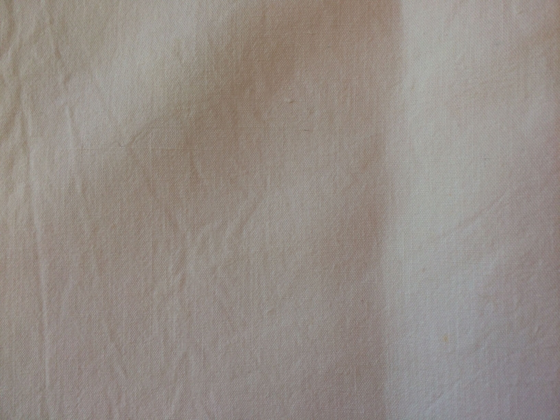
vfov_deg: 48.2
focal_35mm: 29
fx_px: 469
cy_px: 210
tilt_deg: -85.7
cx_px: 280
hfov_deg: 61.7
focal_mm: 4.15
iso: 32
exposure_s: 1/205
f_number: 2.2
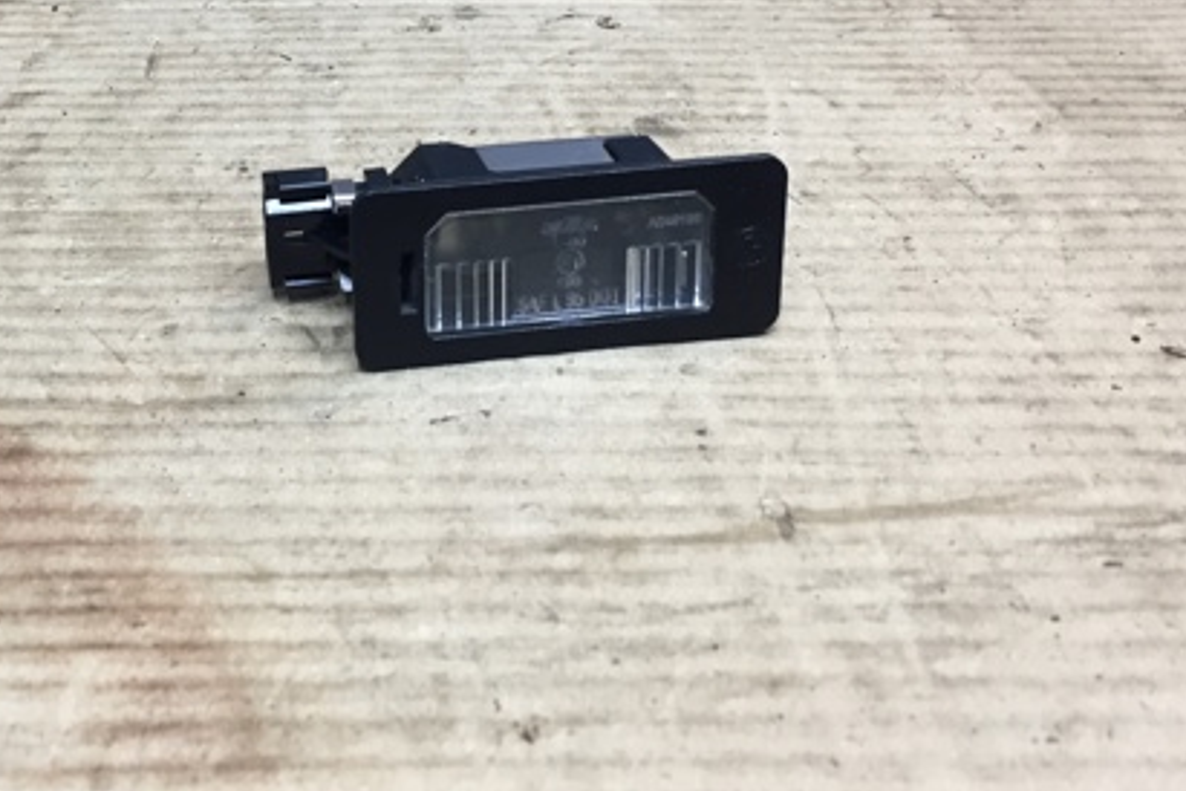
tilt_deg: -27.8
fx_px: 1548
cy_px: 147
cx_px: 372
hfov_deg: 41.2
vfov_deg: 28.0
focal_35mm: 47
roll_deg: -1.8
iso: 64
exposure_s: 1/33
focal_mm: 4.15
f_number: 2.2
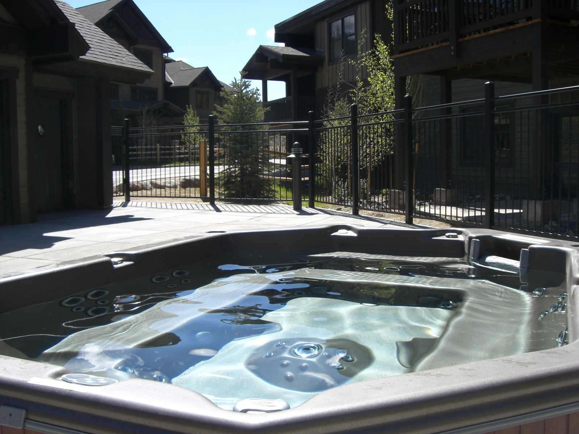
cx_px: 290
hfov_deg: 49.0
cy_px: 217
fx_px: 636
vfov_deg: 37.7
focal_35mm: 38
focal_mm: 6.2
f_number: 4.3
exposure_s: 1/400
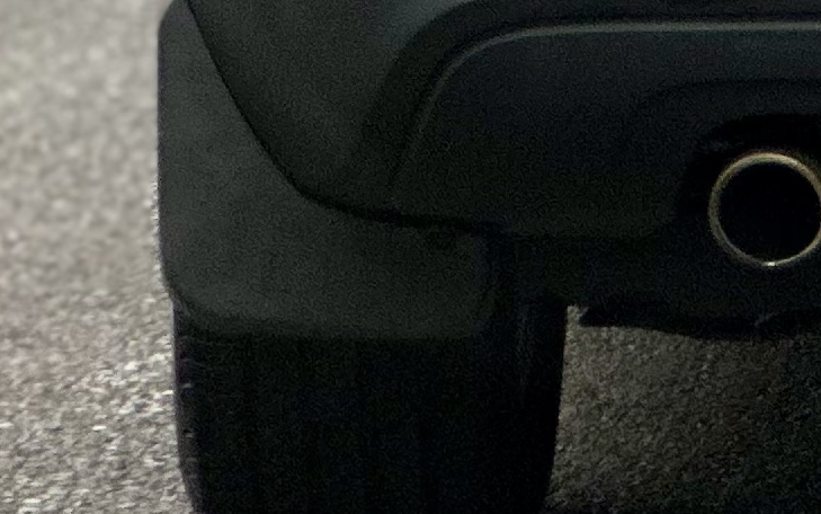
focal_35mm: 411
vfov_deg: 3.2
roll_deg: +1.4
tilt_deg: -2.2
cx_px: 1425
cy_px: -607
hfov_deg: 5.0
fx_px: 9198
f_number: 2.8
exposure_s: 1/121
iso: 80
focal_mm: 9
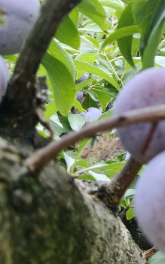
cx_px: 225
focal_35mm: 52
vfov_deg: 38.7
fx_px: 374
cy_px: 104
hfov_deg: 21.9
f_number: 1.8
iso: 250
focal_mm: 3.96
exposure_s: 1/100
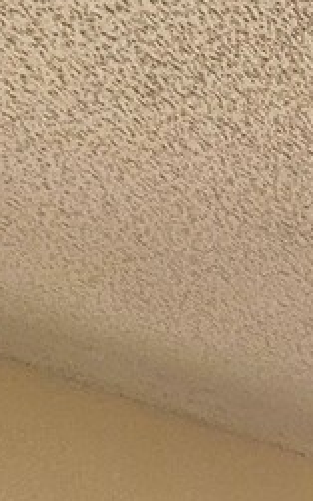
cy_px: 1128
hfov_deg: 9.5
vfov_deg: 15.6
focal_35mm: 88
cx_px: 1061
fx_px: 1200
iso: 64
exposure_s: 1/120
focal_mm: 2.2
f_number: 2.2
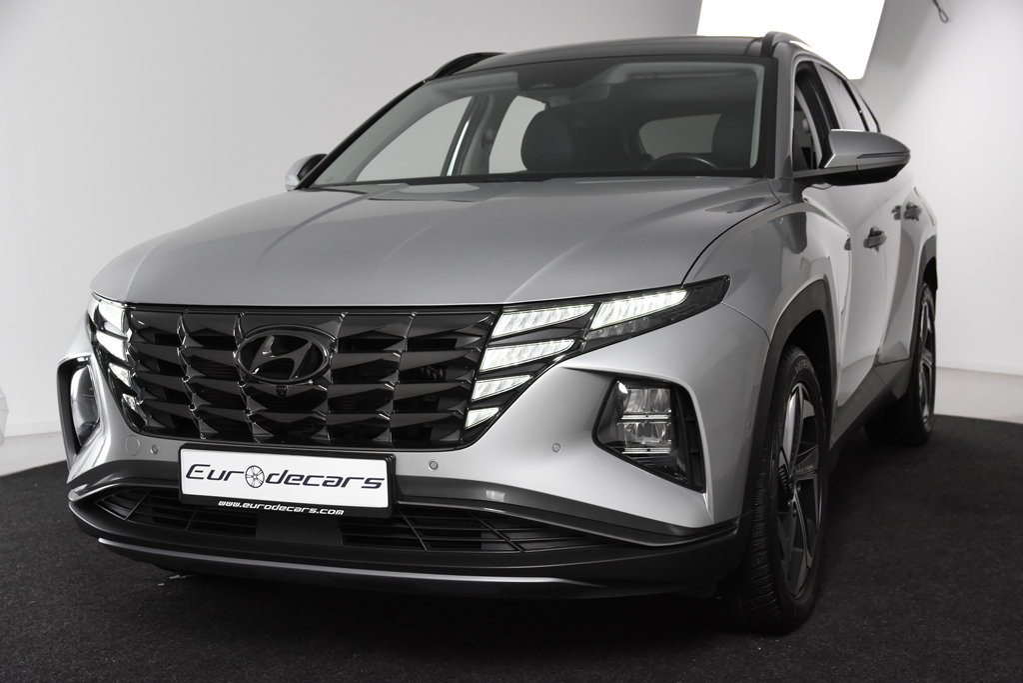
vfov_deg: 29.0
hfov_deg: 42.3
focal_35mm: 46
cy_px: 342
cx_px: 512
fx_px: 1321
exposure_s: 1/125
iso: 1600
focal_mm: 31
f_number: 5.6
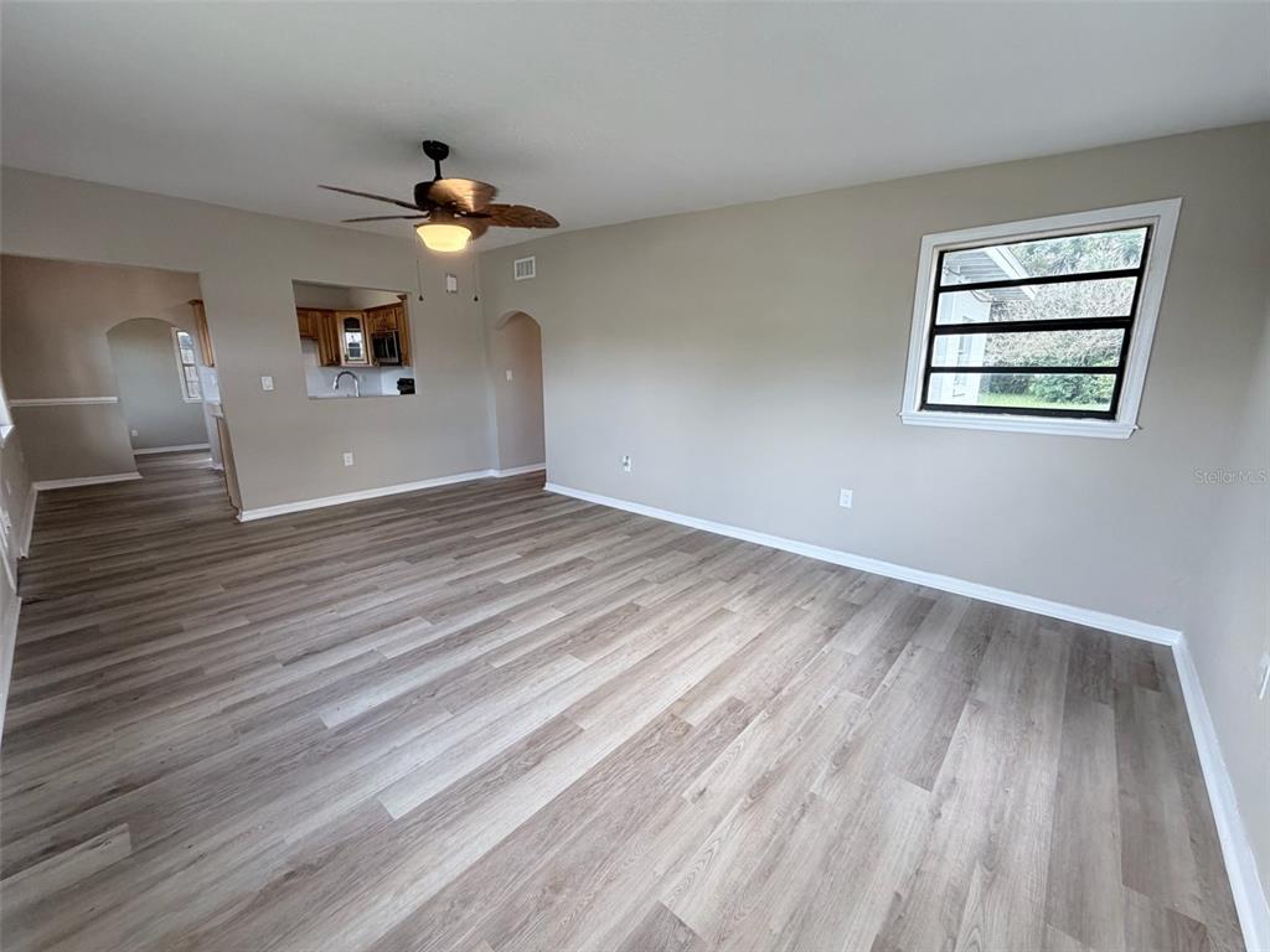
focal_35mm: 14
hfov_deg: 102.1
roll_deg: -0.4
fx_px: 514
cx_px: 635
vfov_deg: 85.7
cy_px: 476
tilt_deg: -12.6
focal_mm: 2.22
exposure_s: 1/121
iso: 160
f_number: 2.2
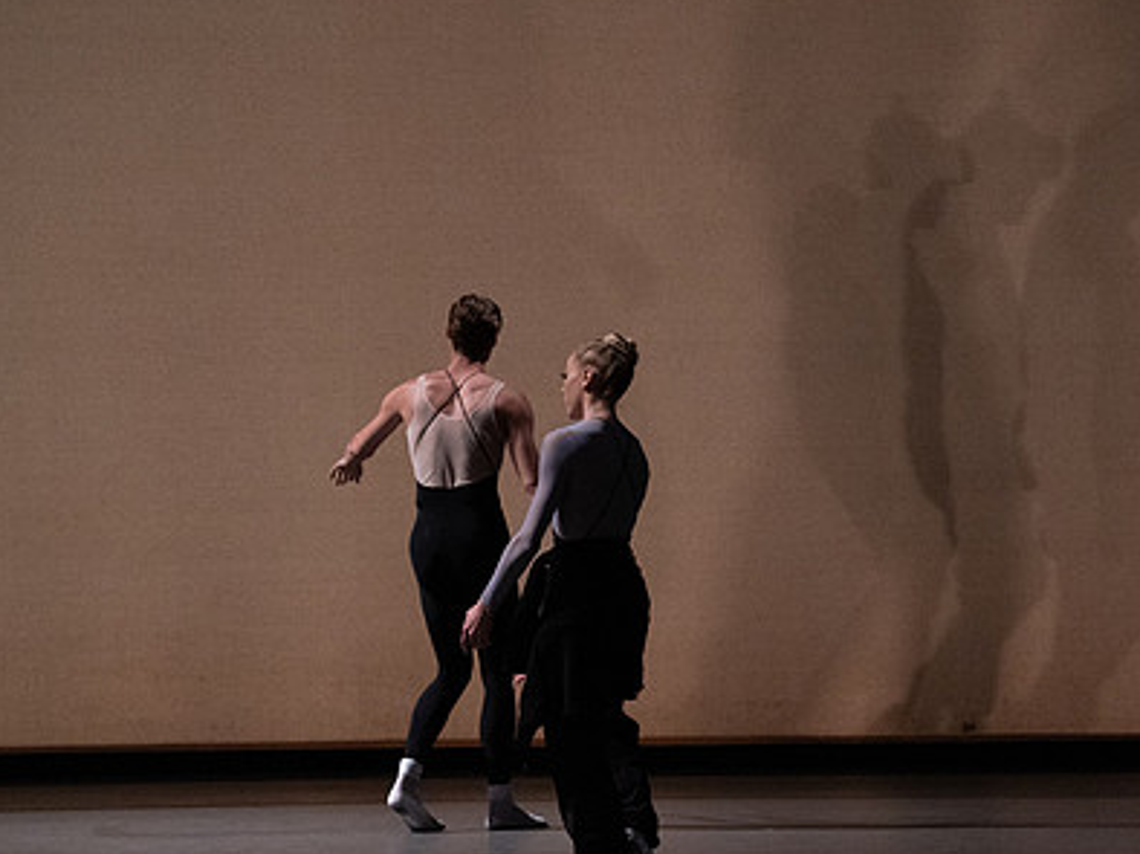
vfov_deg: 5.3
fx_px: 9183
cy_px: 470
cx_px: 755
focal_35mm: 279
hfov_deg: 7.1
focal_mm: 197
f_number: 6.3
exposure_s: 1/500
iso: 12800
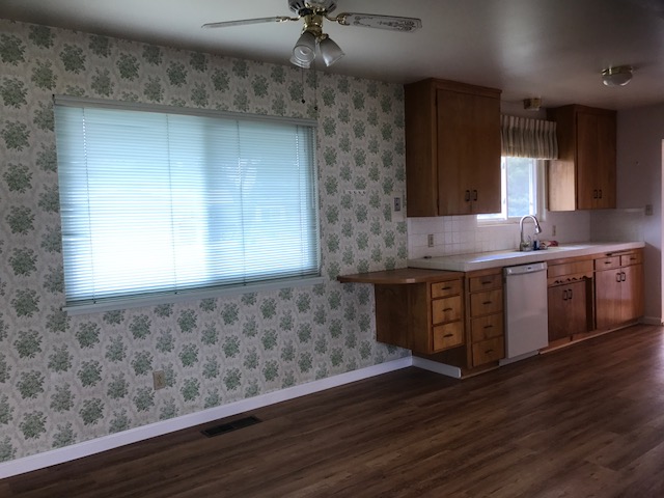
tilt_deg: -3.0
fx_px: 537
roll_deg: +1.3
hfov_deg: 63.4
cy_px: 249
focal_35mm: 28
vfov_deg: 49.7
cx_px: 332
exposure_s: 1/40
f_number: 1.8
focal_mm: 3.99
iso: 25
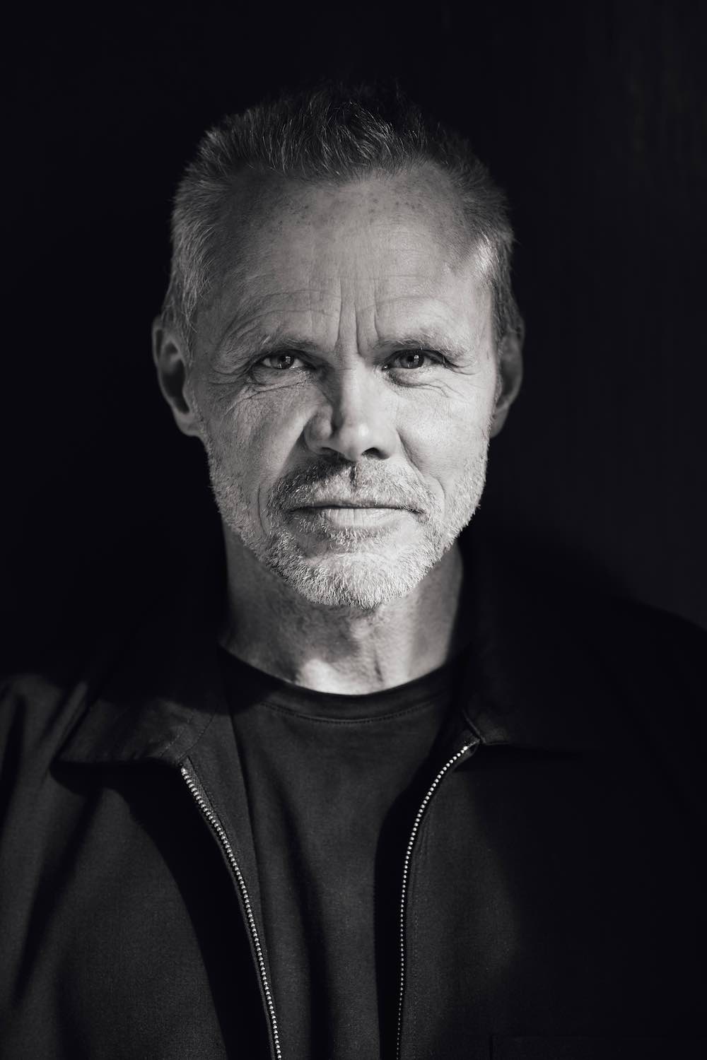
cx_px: 354
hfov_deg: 16.1
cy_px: 530
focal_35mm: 85
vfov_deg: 23.9
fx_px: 2504
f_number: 2.8
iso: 200
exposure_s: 1/250
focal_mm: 85
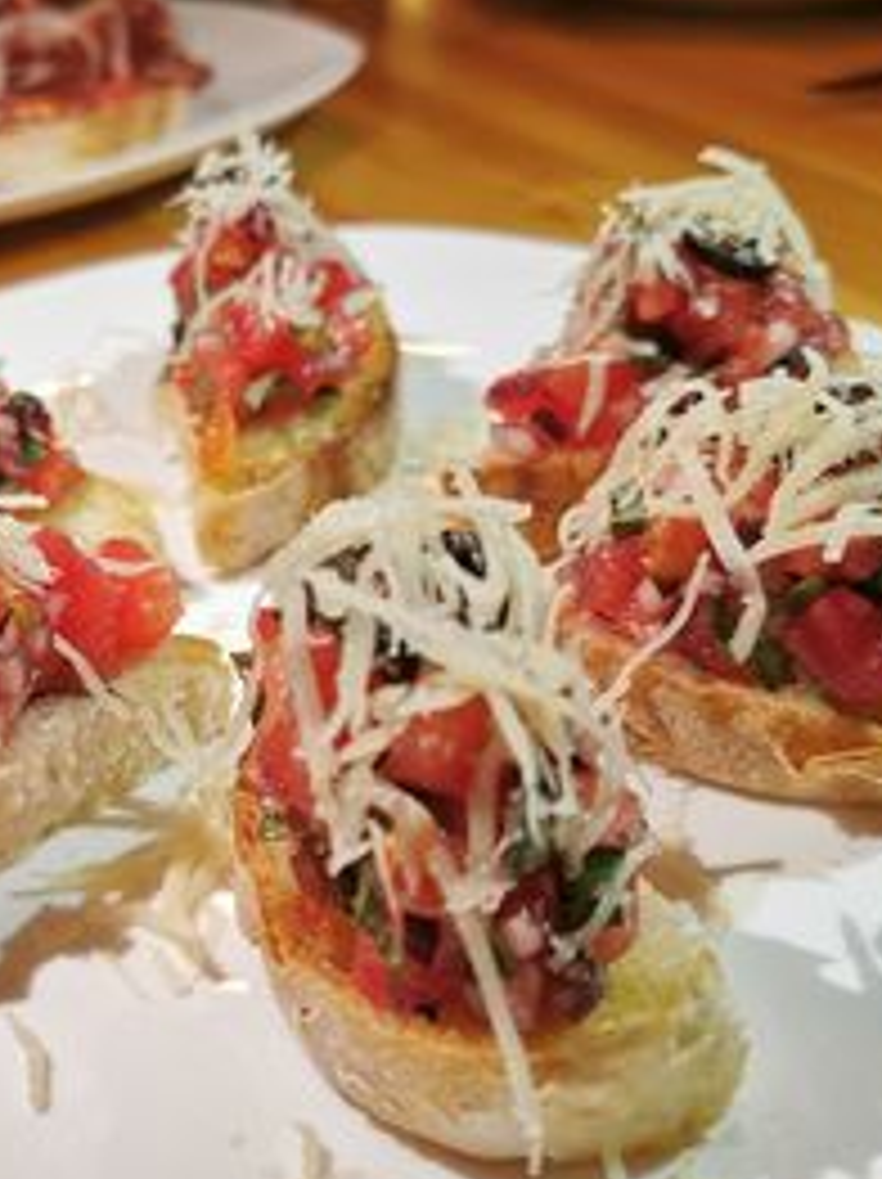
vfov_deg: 43.0
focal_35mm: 44
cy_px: 556
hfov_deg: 32.6
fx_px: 1497
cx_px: 302
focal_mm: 5.56
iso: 250
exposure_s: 1/100
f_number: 1.6
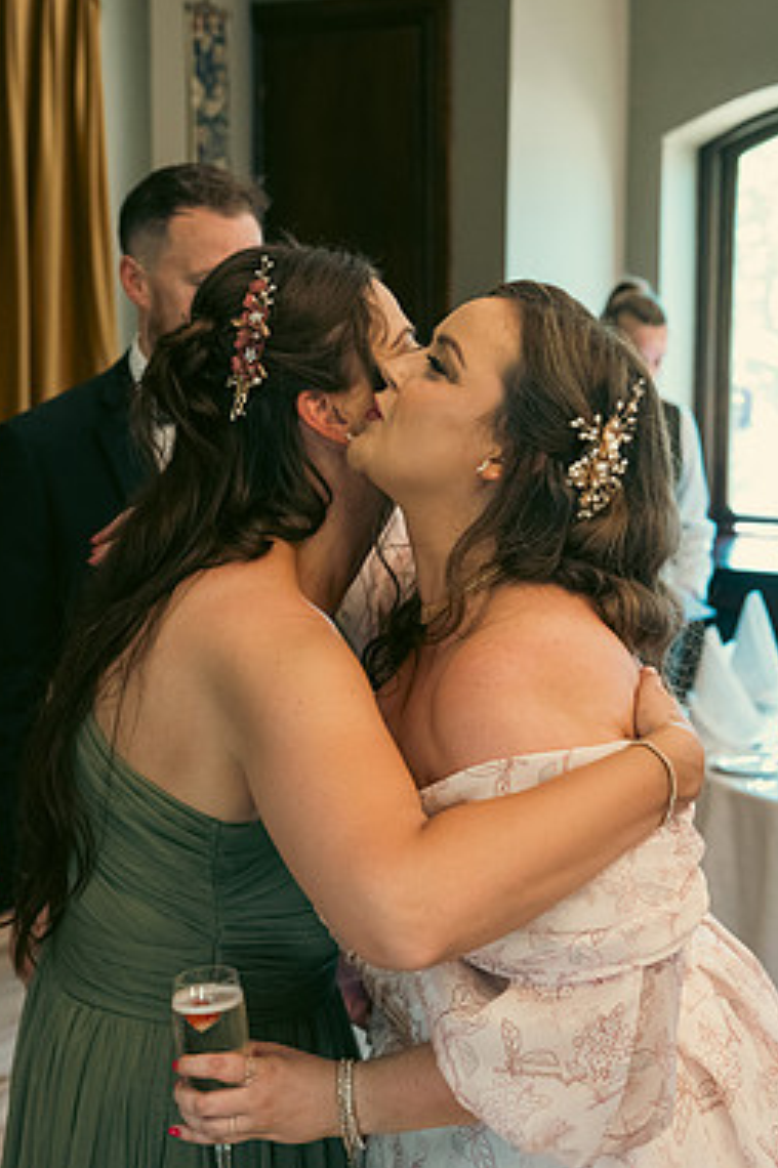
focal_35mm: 58
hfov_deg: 23.3
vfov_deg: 34.5
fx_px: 1882
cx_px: 477
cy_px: 579
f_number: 3.5
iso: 2000
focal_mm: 38
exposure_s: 1/200
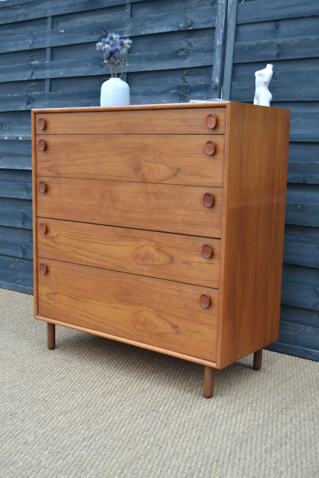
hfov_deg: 29.9
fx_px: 598
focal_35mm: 45
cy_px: 239
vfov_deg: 43.6
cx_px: 160
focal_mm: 30
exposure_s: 1/80
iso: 400
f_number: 4.2
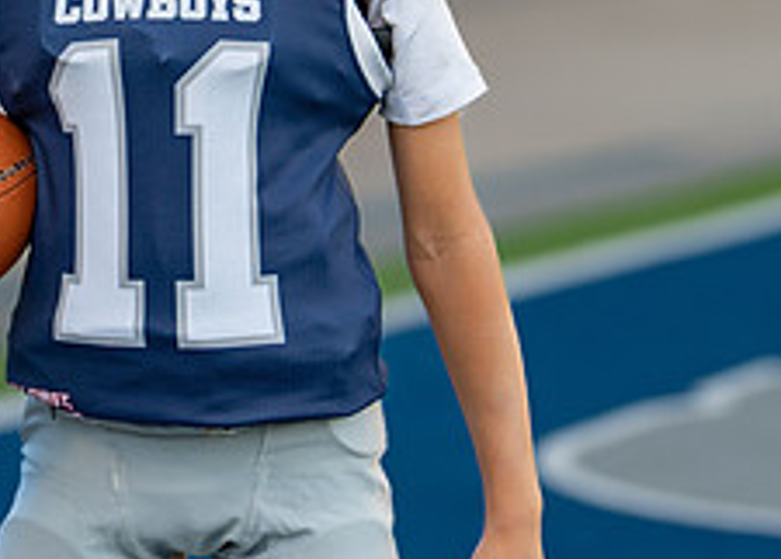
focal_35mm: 174
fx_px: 3862
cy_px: -17
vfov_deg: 8.2
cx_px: 200
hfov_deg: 11.5
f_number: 1.2
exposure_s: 1/400
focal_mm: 50
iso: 100
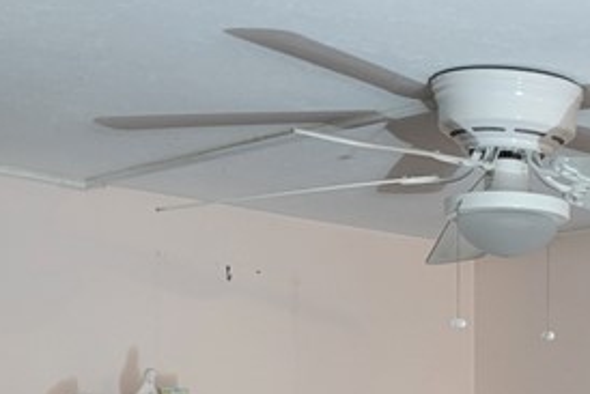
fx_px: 1656
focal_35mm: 101
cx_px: 680
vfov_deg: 12.4
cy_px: 713
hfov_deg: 19.2
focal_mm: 5.4
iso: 200
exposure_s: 1/40
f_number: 1.8
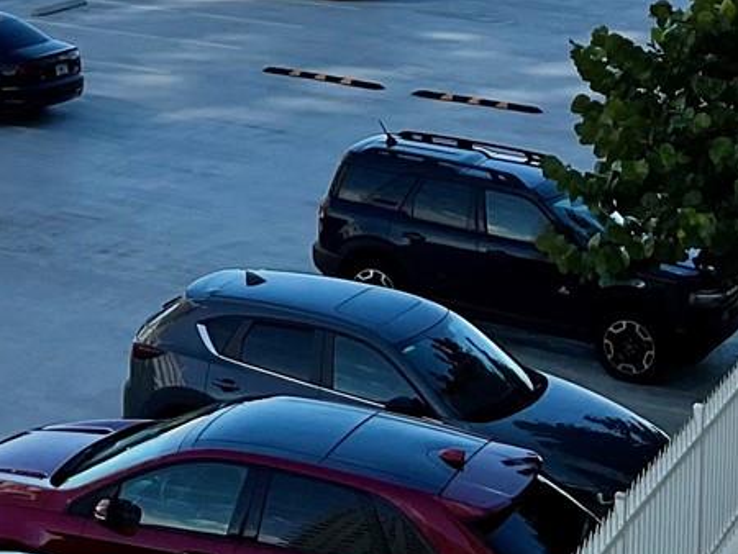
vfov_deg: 13.1
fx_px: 2197
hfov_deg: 18.9
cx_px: 144
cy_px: -410
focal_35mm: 103
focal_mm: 3
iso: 16
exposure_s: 1/3322
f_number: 1.8
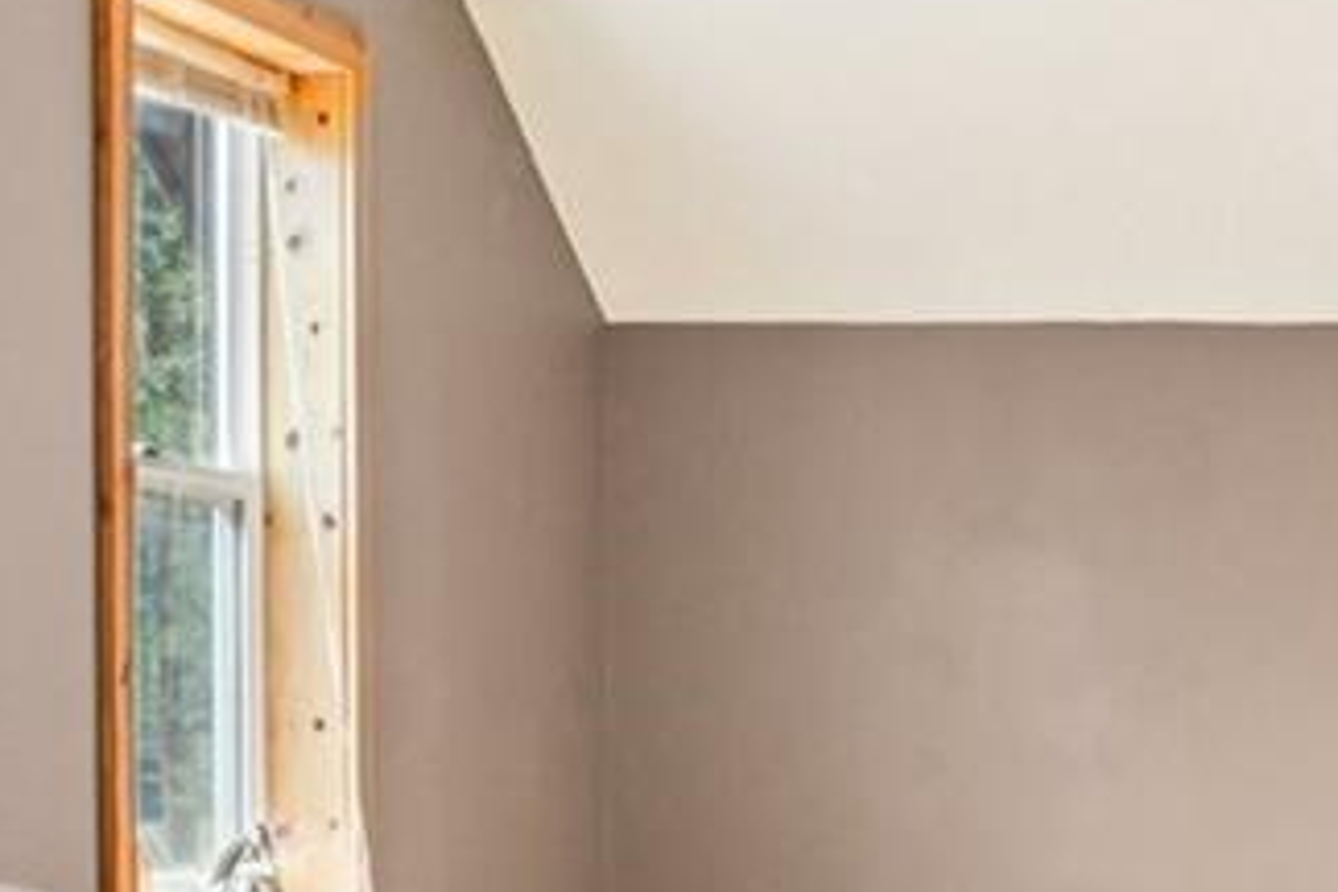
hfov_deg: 21.9
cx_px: 1838
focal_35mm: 81
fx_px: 3028
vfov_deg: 16.6
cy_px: 752
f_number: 8
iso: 250
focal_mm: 11
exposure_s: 1/30
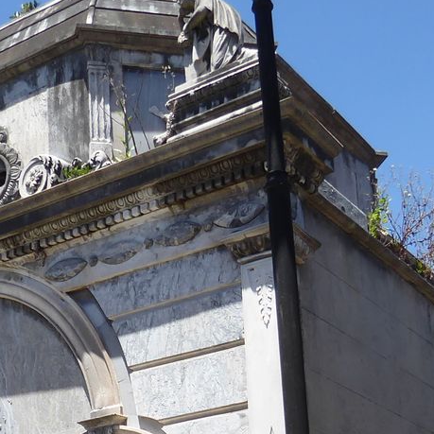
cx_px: 158
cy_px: 541
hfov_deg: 22.4
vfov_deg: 20.8
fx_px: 1092
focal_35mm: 77
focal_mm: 4.3
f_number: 3.3
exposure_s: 1/640
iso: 80
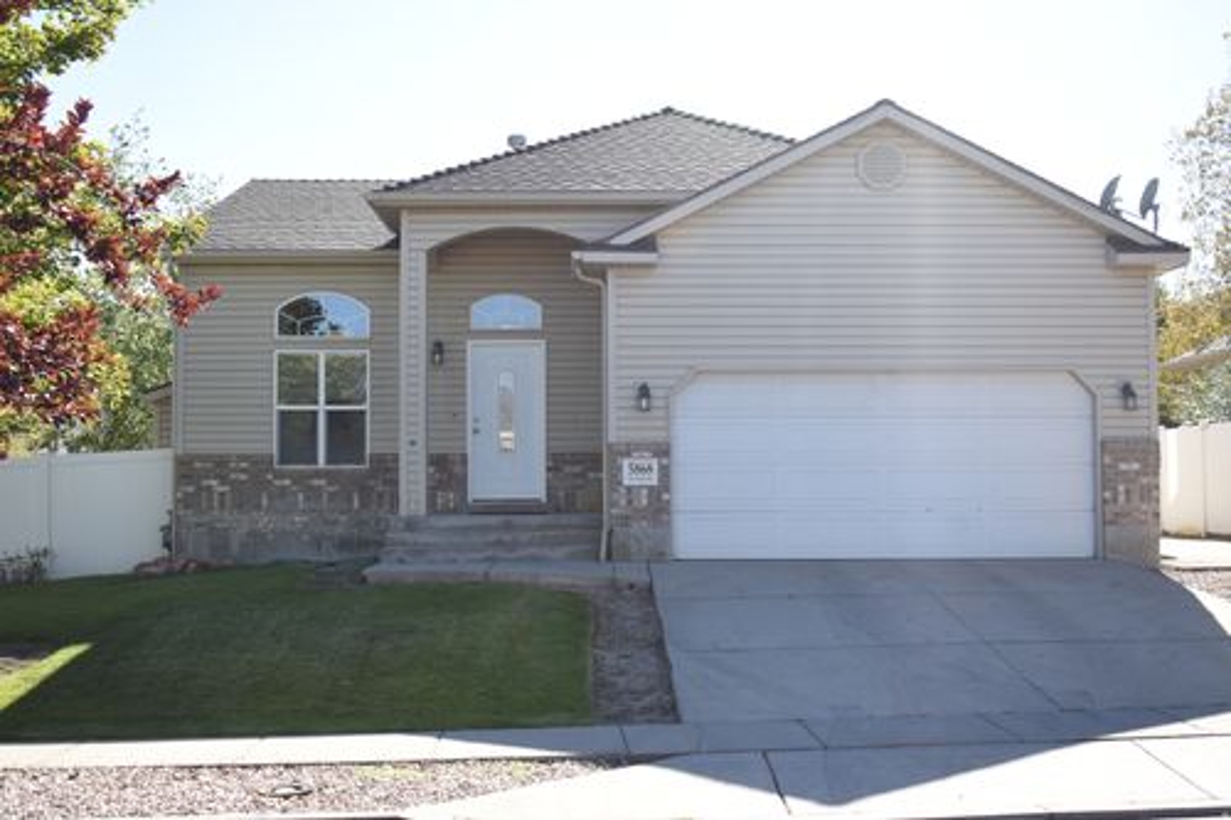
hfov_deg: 41.1
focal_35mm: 48
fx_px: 1641
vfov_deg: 28.1
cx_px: 616
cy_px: 410
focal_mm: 32
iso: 100
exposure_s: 1/200
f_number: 5.6
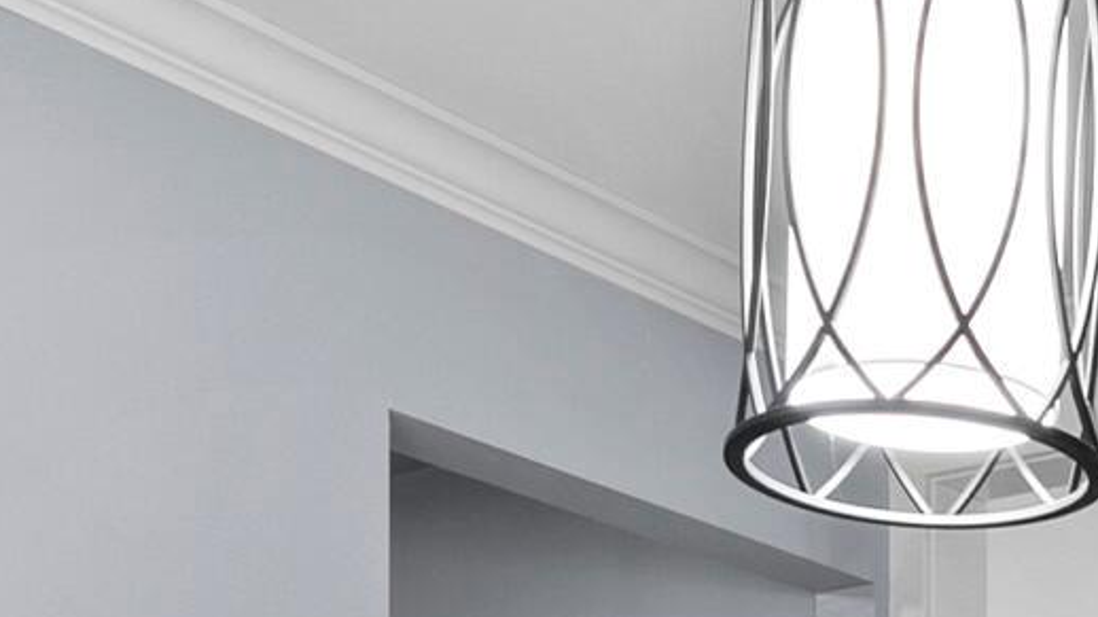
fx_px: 2474
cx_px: 1170
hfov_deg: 23.6
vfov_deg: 12.4
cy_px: 1280
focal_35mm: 85
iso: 640
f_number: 9
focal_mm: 14
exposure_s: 1/3
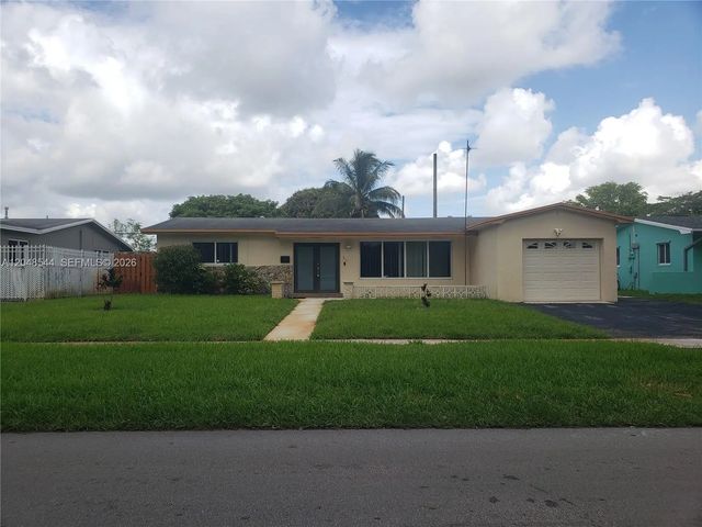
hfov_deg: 67.3
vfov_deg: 53.1
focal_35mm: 26
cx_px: 351
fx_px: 527
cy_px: 264
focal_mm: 4.3
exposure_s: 1/1013
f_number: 2.4
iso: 50
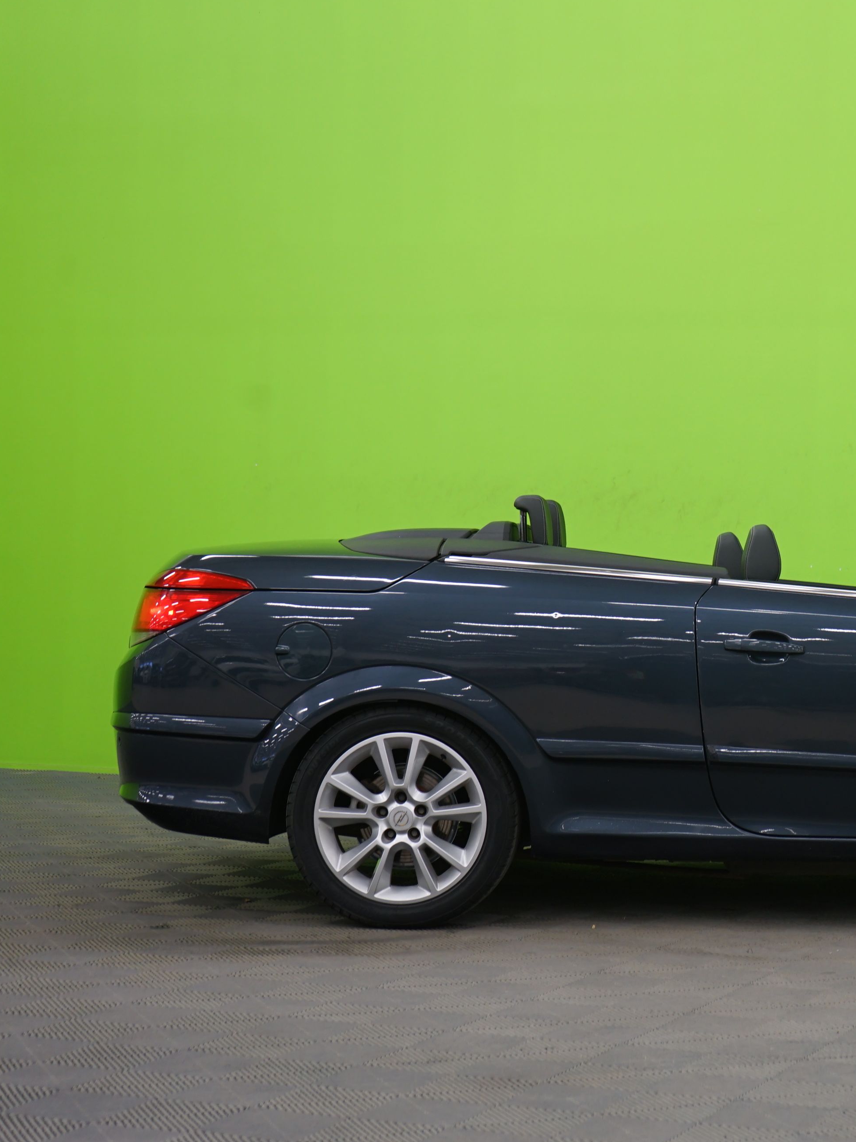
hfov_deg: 20.4
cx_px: 847
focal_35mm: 70
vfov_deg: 27.8
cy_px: 565
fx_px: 2308
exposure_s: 1/8
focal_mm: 48
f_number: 5
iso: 400
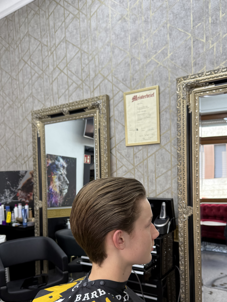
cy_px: 188
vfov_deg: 57.6
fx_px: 271
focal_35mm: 31
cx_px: 120
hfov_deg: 45.4
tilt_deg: -5.8
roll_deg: +4.0
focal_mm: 6.76
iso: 80
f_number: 1.78
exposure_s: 1/100
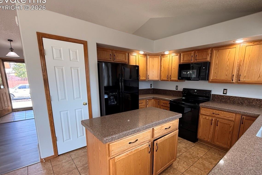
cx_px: 146
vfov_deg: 66.8
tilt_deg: -11.4
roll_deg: -0.3
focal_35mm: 18
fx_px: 131
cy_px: 104
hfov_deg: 89.6
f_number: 2.2
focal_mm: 2.22
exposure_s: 1/120
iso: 250
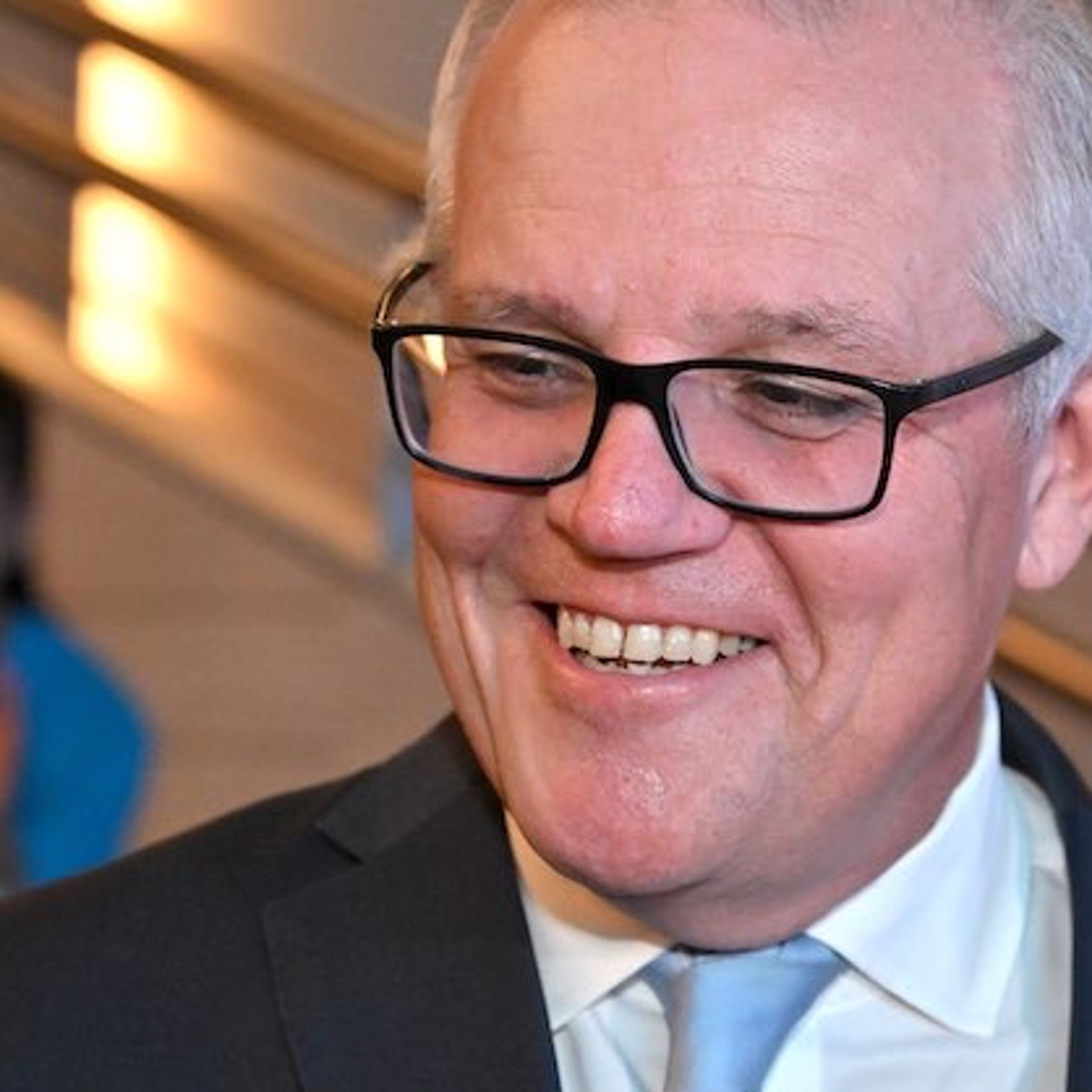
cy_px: 491
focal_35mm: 128
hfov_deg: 13.6
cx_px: 878
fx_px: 4568
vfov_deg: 13.6
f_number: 5
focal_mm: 70
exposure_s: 1/320
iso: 5000
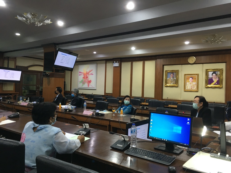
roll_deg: -2.0
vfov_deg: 48.2
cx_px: 116
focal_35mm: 29
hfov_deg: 61.7
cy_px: 86
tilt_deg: -0.5
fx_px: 194
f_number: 2.2
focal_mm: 4.15
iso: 125
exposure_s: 1/33
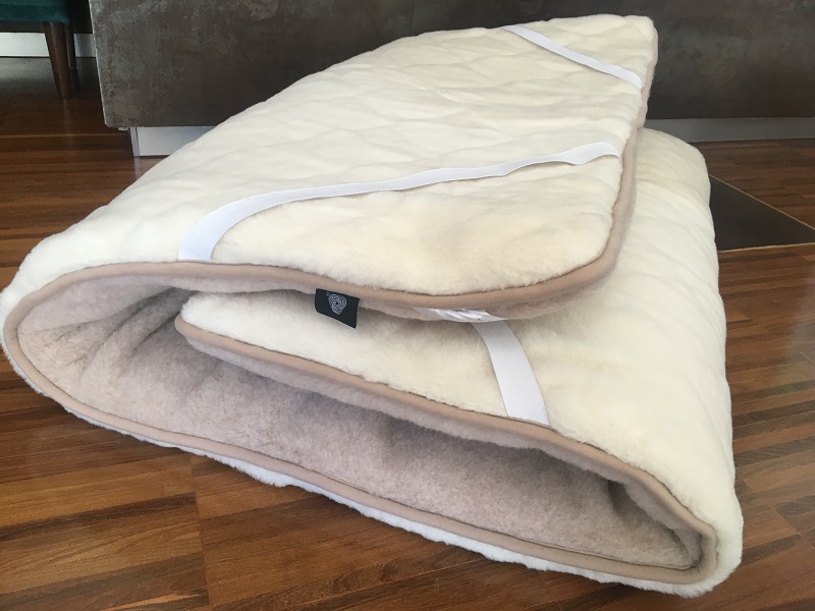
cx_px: 408
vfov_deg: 48.2
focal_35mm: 29
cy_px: 306
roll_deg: -4.9
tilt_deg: -30.5
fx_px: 683
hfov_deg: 61.7
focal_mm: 4.15
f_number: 2.2
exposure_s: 1/33
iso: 50
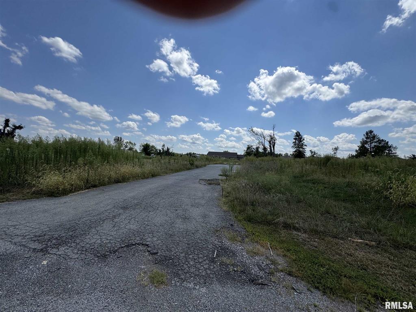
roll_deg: -2.4
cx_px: 208
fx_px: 168
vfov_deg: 85.7
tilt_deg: +0.6
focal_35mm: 14
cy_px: 156
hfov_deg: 102.1
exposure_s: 1/3247
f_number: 2.2
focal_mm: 2.22
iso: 50
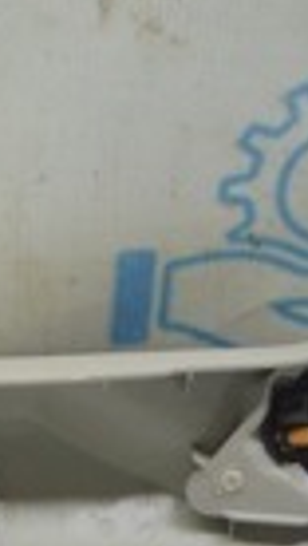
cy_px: 631
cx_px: -87
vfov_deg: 13.1
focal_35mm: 160
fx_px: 2315
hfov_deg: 7.5
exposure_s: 1/25
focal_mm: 22
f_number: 5.6
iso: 400
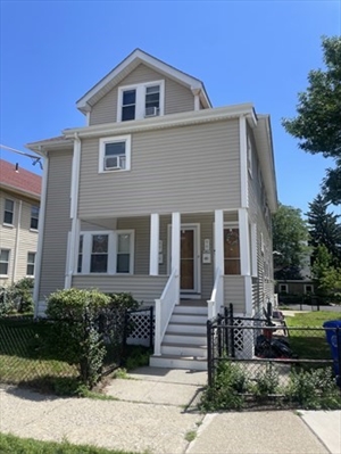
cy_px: 227
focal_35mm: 26
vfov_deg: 67.3
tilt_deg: +11.7
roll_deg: -0.1
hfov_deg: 53.1
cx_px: 170
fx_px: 341
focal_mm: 4.2
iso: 32
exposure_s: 1/2882
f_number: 1.6
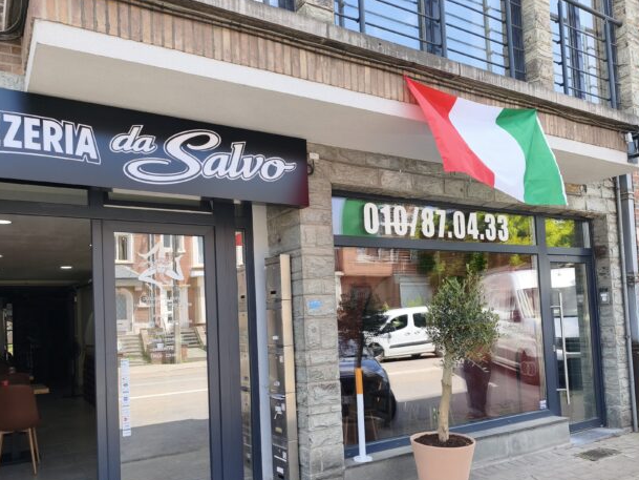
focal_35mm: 29
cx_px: 315
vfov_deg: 47.9
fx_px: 535
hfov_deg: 61.6
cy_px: 293
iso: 50
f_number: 1.62
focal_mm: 6.45
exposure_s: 1/657
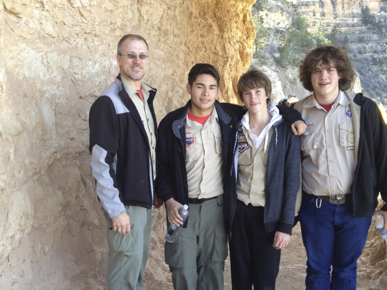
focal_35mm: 45
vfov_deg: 32.2
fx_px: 503
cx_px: 197
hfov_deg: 42.1
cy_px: 163
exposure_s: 1/120
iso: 64
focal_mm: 4.28
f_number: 2.4
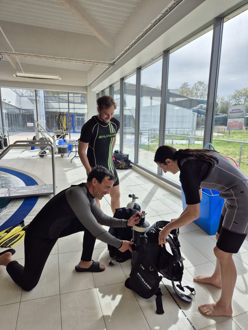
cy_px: 165
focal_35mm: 23
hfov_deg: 58.9
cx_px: 124
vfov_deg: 73.9
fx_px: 220
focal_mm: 5.4
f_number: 1.8
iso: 25
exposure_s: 1/938
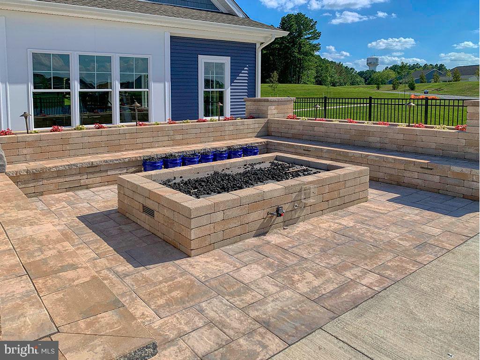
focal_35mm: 26
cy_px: 180
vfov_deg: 53.0
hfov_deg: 67.3
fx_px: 360
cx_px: 240
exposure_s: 1/3788
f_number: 1.8
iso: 25
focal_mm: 4.25
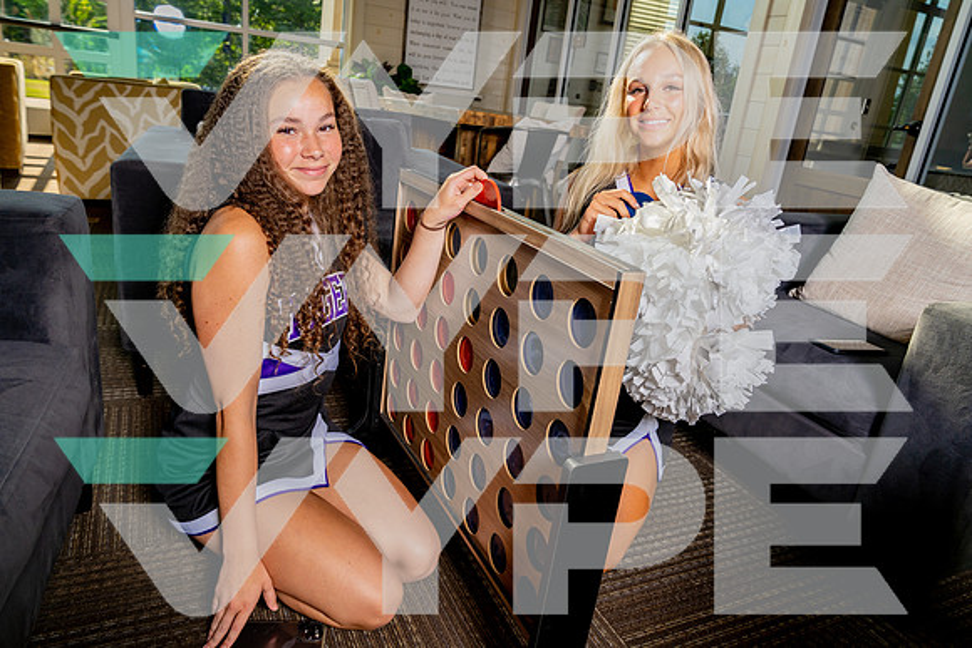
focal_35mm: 24
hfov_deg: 73.7
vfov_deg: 53.2
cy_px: 324
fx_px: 648
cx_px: 486
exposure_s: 1/250
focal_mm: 24
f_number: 5.6
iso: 200
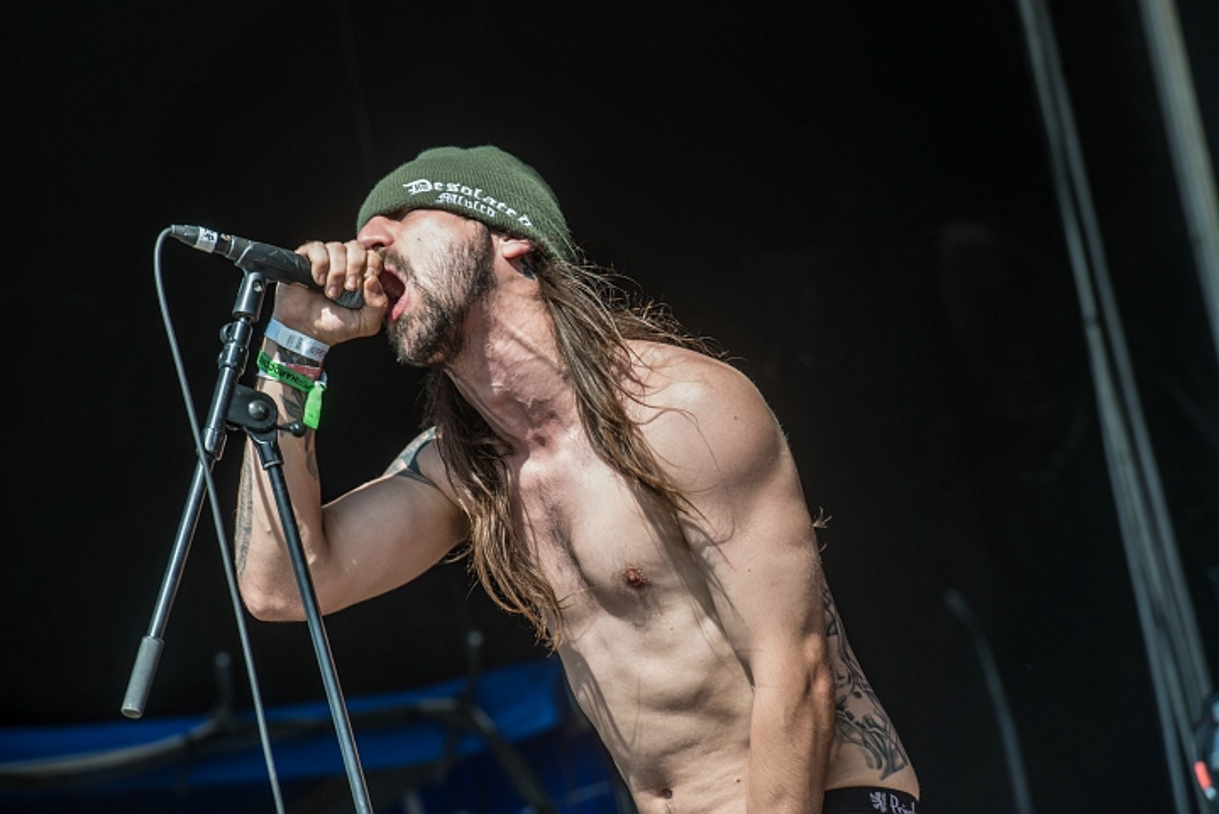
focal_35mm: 200
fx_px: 6776
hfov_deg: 10.3
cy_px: 407
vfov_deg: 6.9
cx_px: 610
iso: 64
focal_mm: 200
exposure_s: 1/100
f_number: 7.1
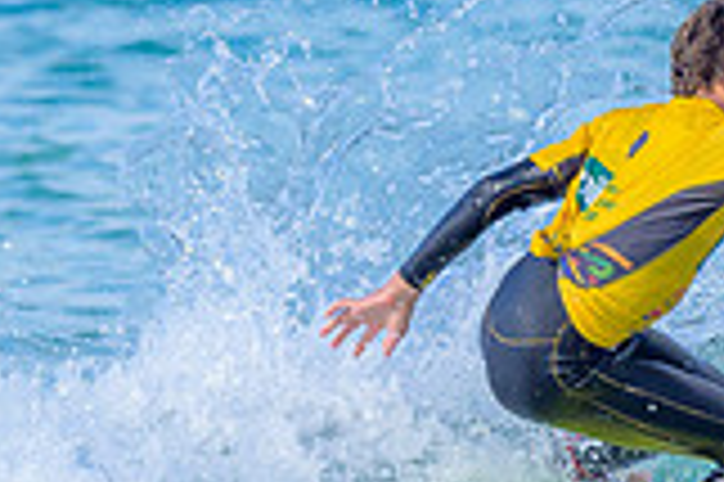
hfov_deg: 0.5
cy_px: 469
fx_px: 79618
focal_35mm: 3963
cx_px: 621
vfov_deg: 0.3
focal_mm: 800
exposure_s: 1/2000
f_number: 6.3
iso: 560
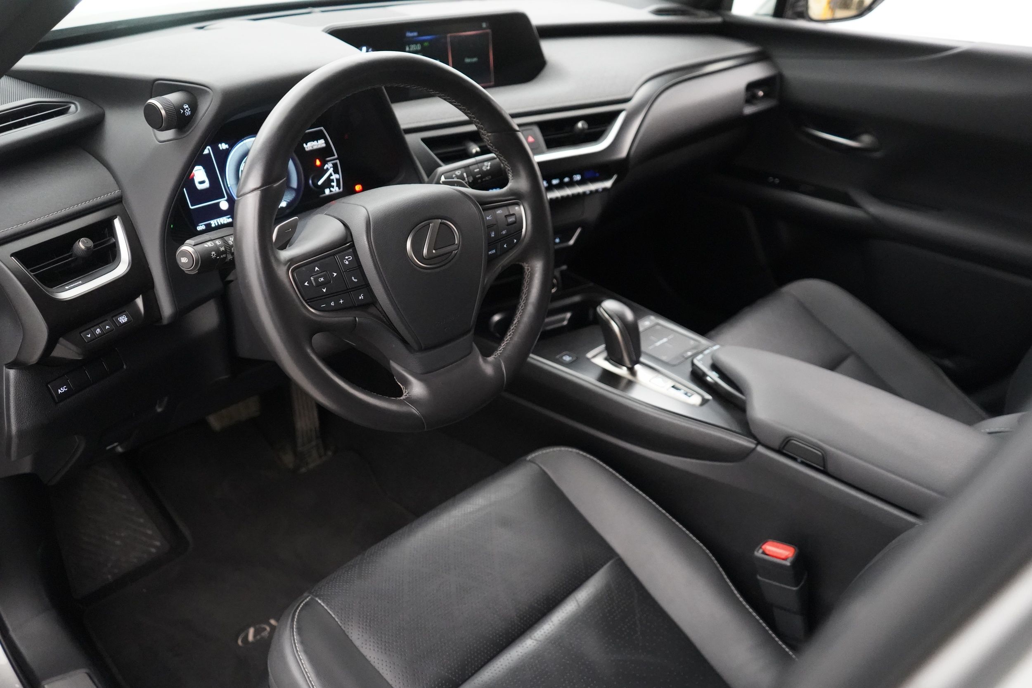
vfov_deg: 46.4
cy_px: 344
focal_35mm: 28
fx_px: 803
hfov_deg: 65.5
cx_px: 516
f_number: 3.5
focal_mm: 28
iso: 12800
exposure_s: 1/125
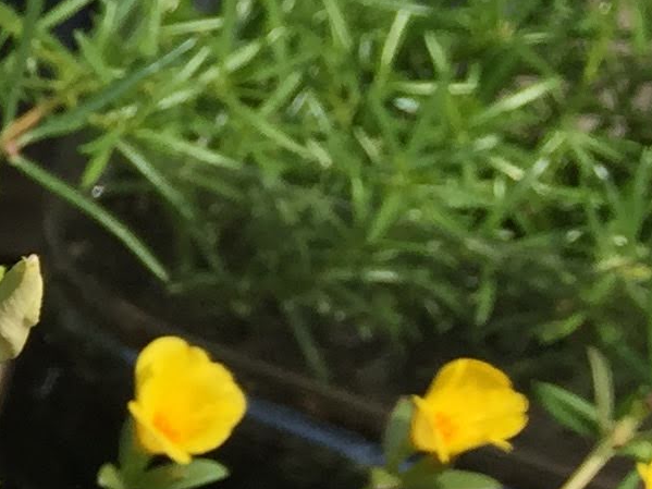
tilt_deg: -38.9
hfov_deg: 10.8
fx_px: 2975
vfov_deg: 9.2
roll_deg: +0.4
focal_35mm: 158
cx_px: -856
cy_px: 682
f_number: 2.2
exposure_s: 1/1980
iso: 32
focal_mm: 4.15
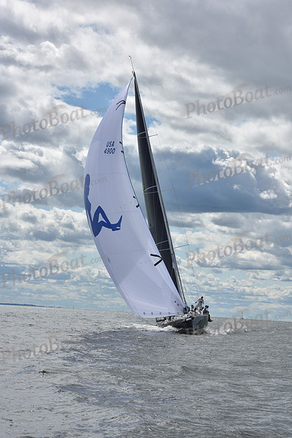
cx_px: 146
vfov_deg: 22.1
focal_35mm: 92
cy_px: 219
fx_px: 1119
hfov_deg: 14.9
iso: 250
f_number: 11
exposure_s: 1/1000
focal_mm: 92
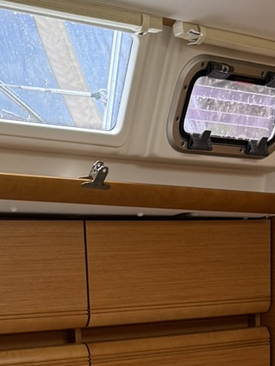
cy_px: 445
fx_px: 1070
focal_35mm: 101
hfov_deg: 14.6
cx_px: 160
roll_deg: +1.3
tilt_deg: -7.9
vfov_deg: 18.4
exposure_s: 1/121
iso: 160
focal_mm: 6.76
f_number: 1.78
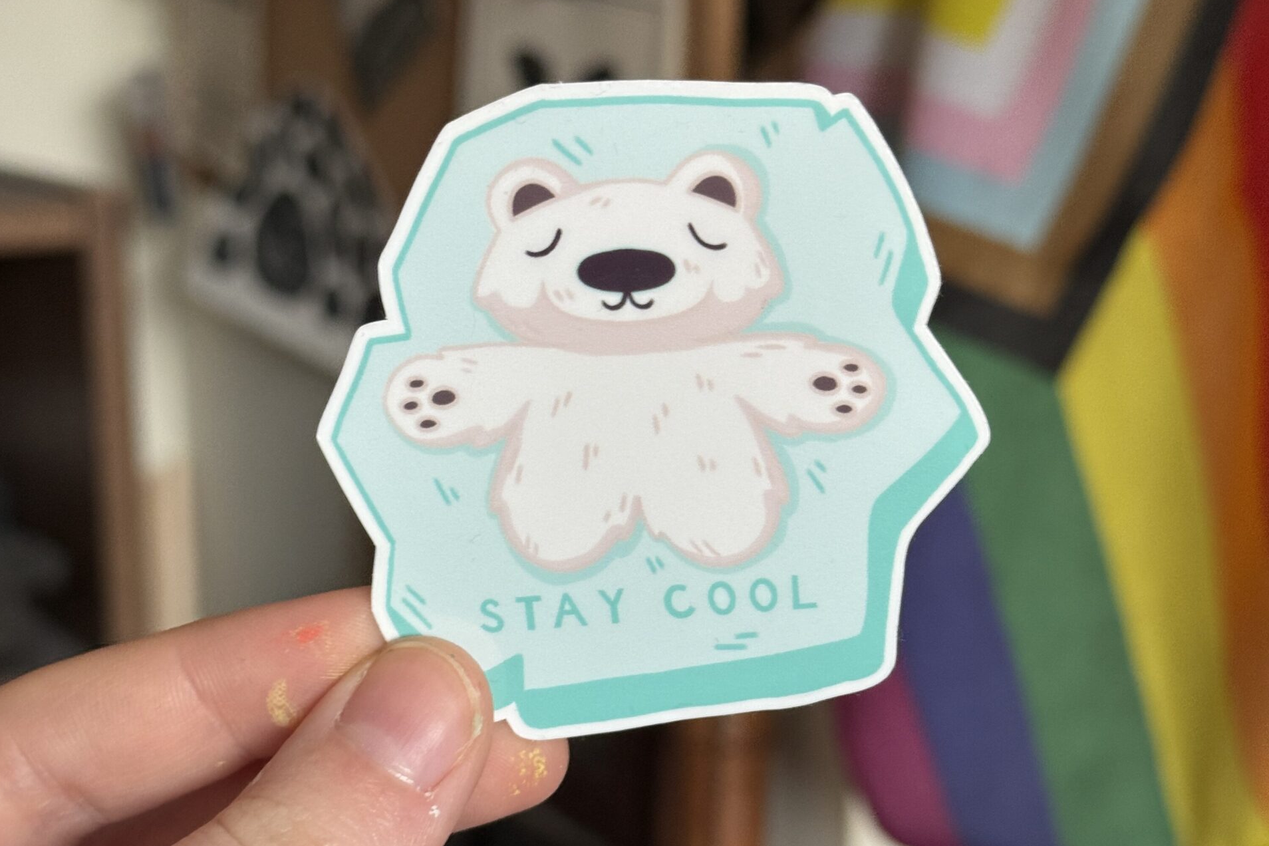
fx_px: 2362
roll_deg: +0.4
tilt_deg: -11.0
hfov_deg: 30.1
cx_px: 633
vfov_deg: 20.3
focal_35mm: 67
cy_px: 484
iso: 160
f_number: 1.78
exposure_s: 1/60
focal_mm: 6.76
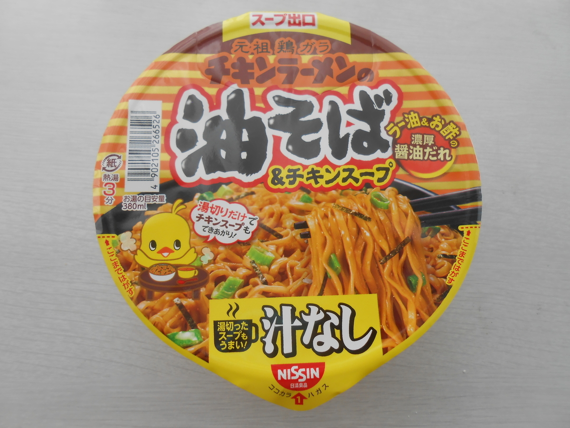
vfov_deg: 53.1
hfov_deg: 67.3
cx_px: 285
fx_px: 428
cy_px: 214
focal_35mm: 26
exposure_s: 1/80
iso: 80
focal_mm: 4.6
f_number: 3.5
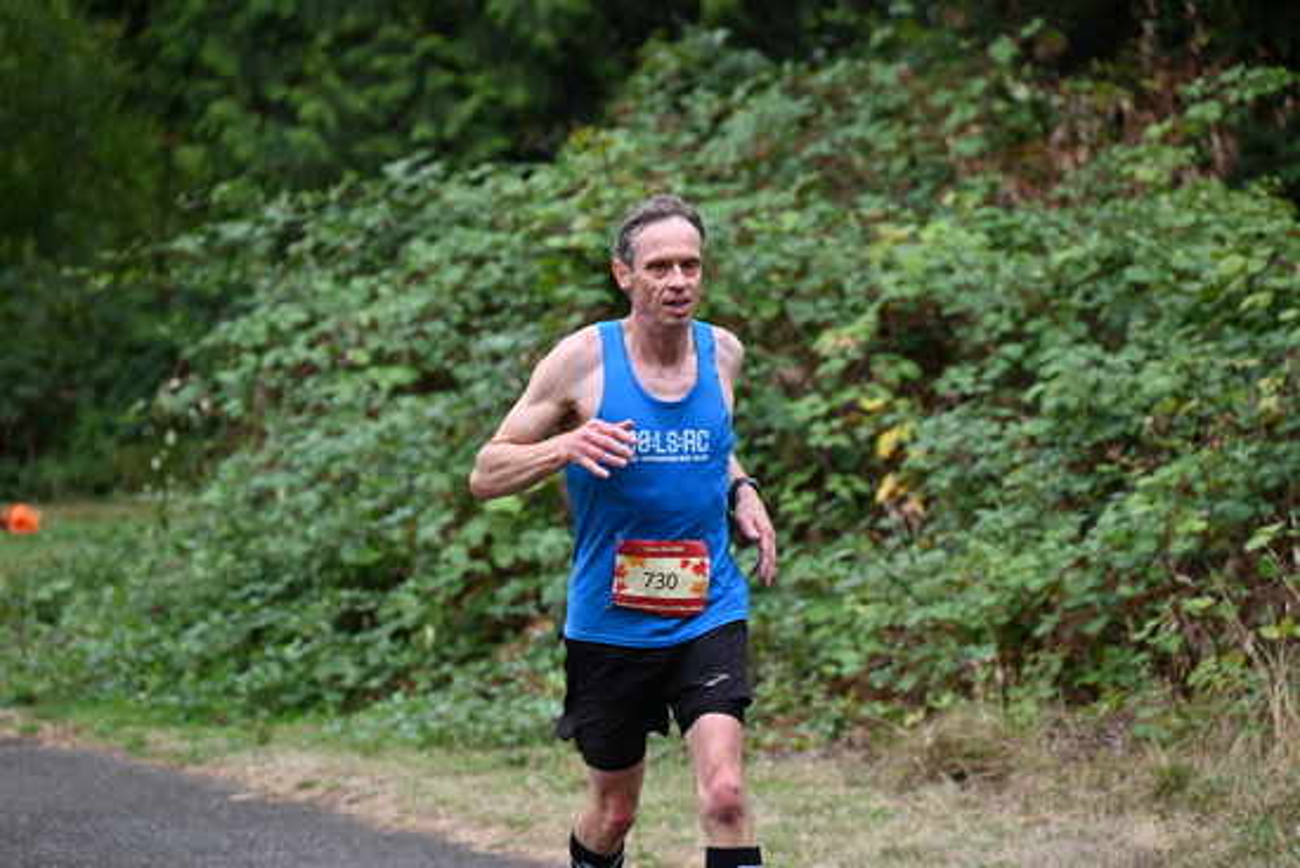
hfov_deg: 10.3
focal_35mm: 200
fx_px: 7224
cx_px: 650
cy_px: 434
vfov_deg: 6.9
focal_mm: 200
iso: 560
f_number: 6.3
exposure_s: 1/250
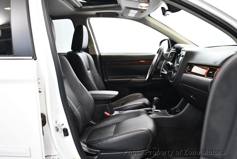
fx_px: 237
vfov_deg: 36.9
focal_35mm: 36
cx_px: 118
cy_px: 80
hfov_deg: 53.1
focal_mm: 18
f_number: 3.5
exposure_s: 1/125
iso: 2800
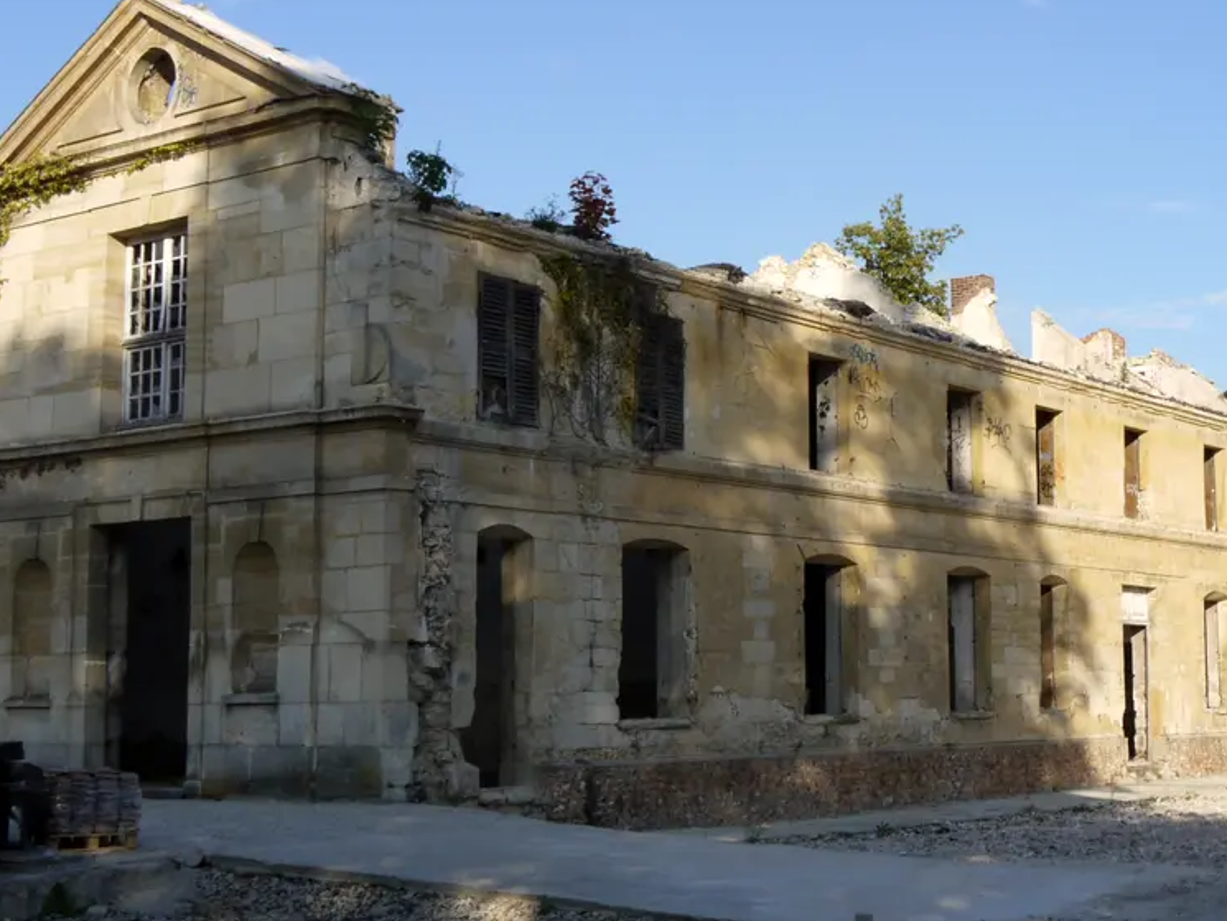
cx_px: 919
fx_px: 1950
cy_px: 463
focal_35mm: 55
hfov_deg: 34.2
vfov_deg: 26.6
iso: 100
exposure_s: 1/100
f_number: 14
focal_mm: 16
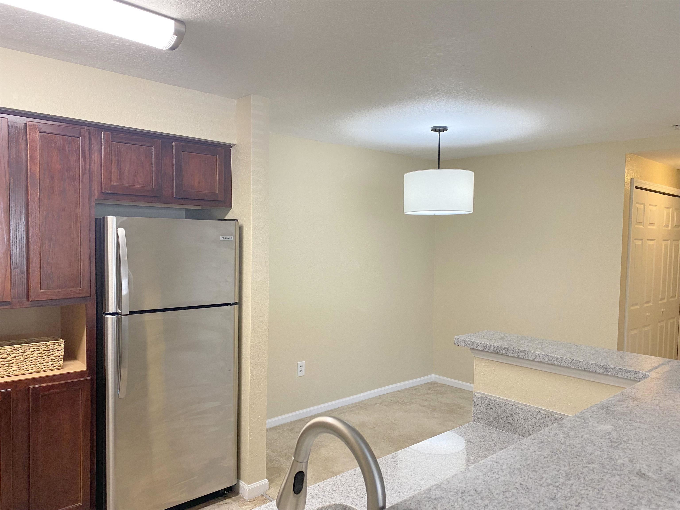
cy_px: 255
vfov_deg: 53.1
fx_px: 511
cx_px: 340
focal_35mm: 26
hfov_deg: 67.3
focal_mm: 4.25
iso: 100
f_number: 1.8
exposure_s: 1/60
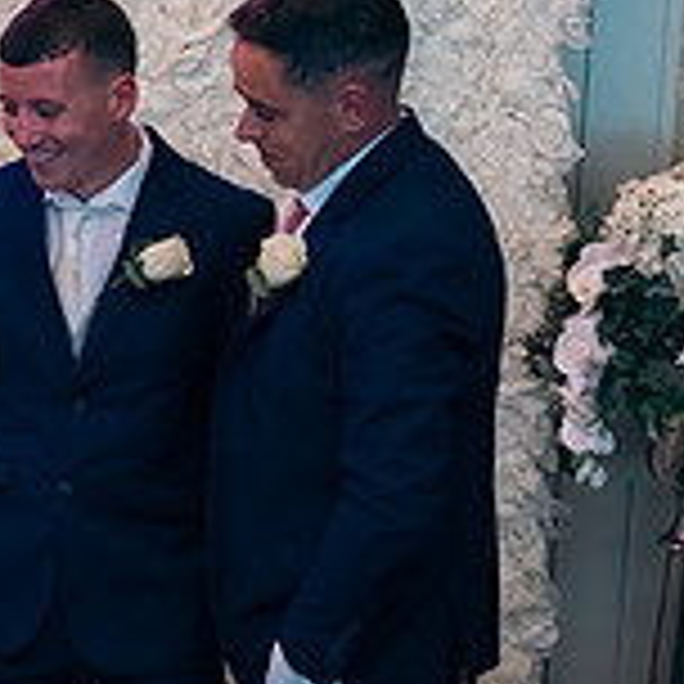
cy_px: 286
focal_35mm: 117
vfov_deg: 14.9
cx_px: -315
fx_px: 2616
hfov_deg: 14.0
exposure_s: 1/160
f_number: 3.5
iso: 640
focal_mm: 36
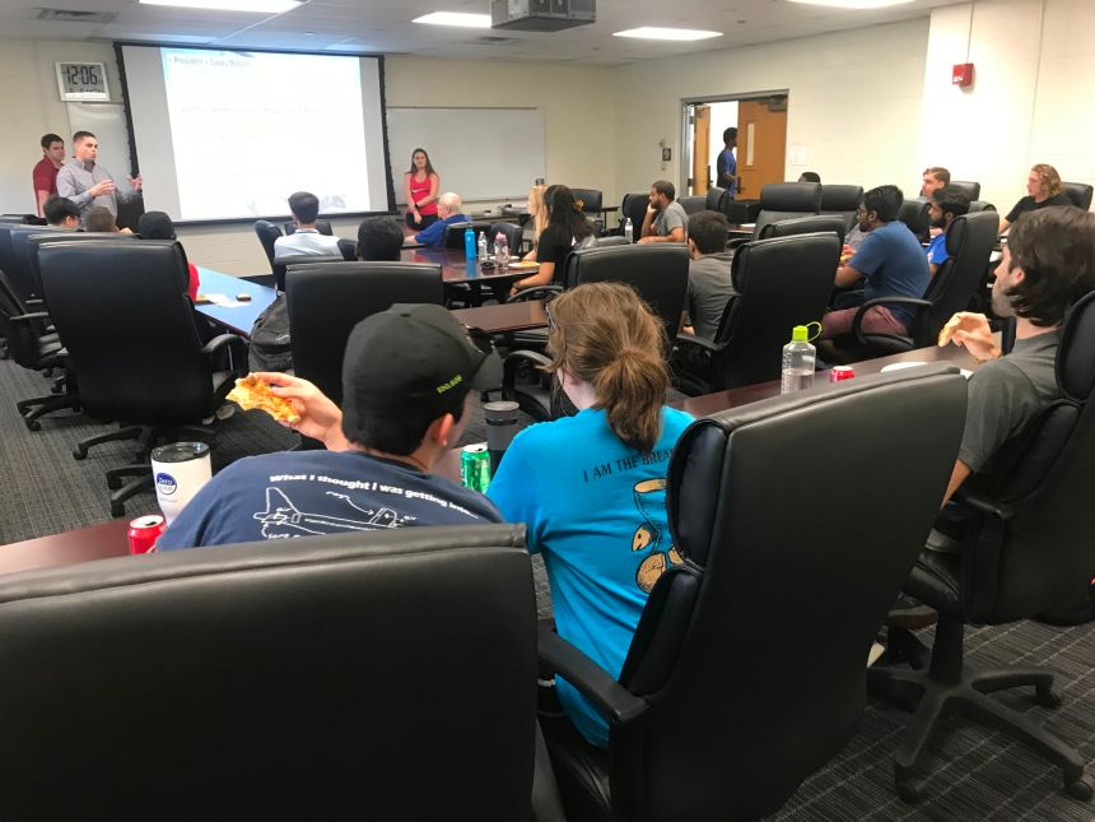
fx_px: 886
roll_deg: +1.5
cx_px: 548
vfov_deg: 49.7
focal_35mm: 28
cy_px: 411
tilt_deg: -14.9
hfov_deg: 63.4
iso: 64
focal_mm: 3.99
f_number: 1.8
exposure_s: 1/16
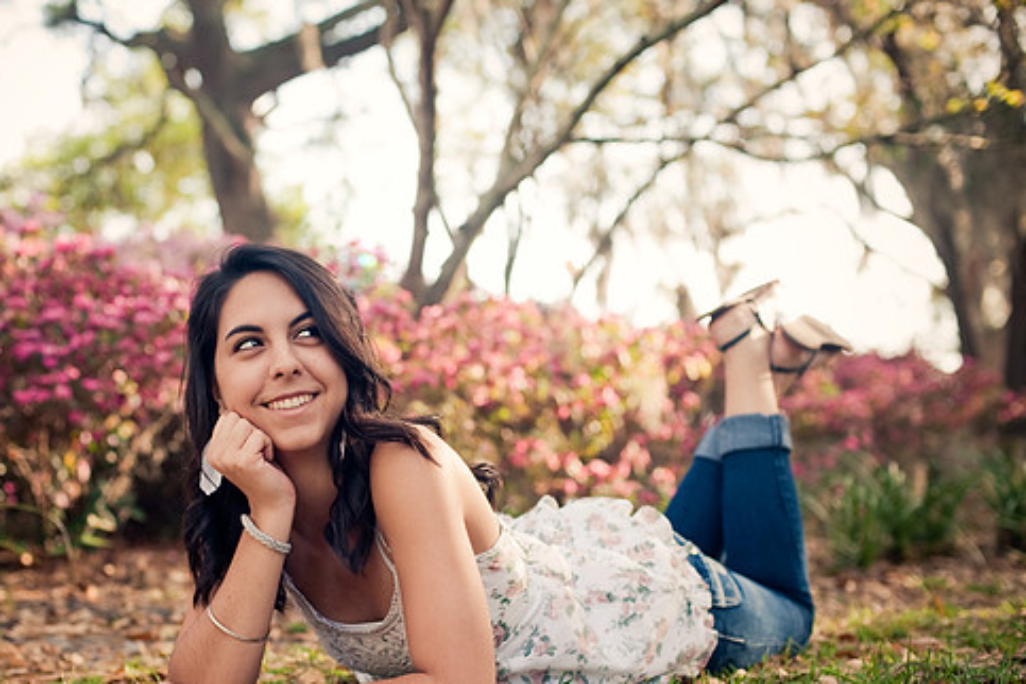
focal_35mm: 60
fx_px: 1710
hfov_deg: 33.3
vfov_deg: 22.6
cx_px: 418
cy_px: 395
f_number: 3.2
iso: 200
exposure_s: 1/250
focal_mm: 50
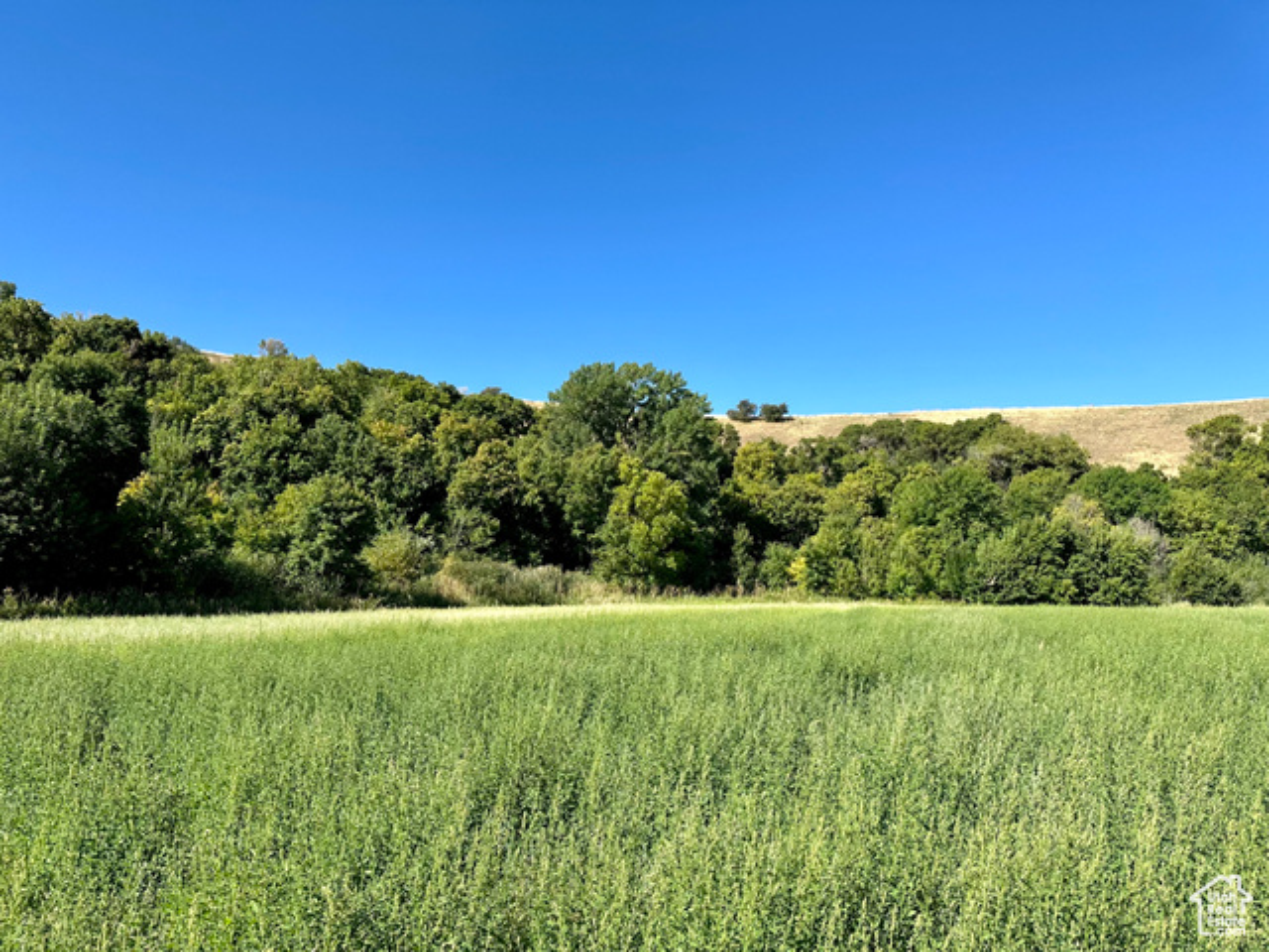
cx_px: 634
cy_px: 476
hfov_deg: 71.6
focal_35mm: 24
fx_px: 880
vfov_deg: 56.8
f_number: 1.78
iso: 80
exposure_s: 1/3155
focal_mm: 6.86
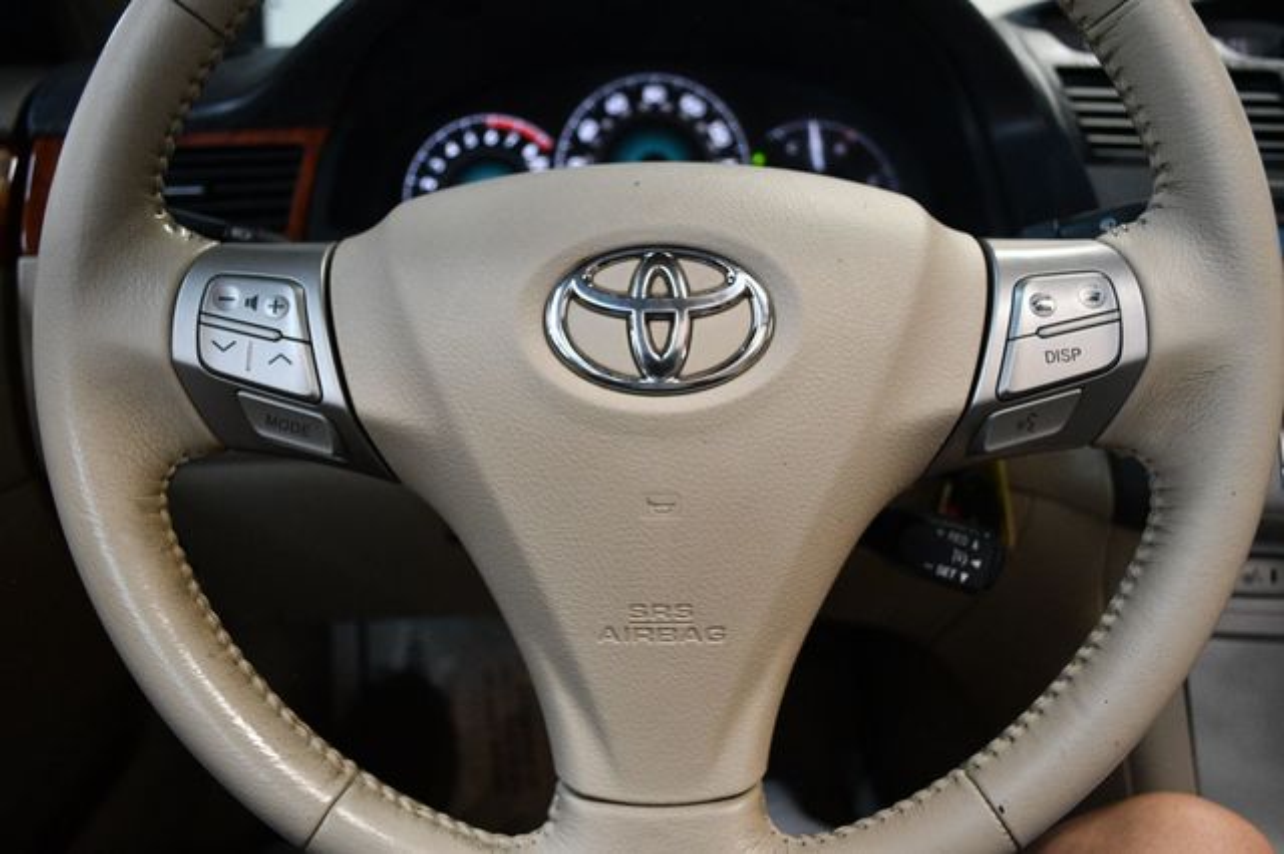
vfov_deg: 43.6
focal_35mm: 30
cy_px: 427
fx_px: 1069
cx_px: 642
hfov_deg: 62.0
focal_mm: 20
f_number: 3.8
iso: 2000
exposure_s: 1/125
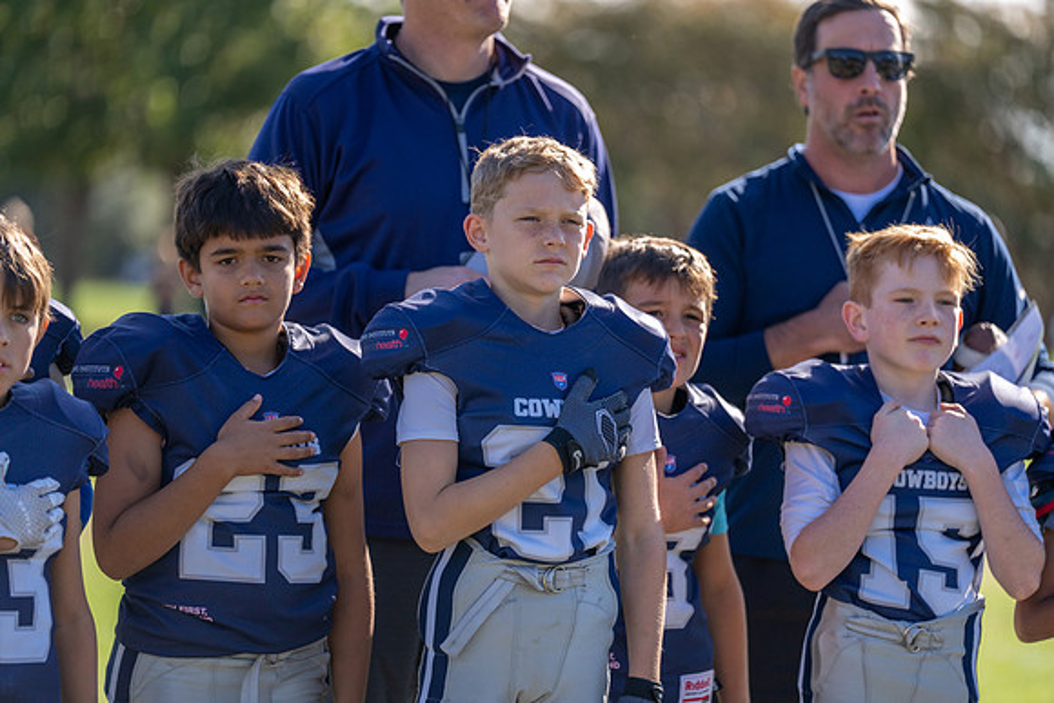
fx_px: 5330
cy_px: 352
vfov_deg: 7.5
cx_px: 527
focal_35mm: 182
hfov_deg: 11.3
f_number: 2.8
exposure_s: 1/4000
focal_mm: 182
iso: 400
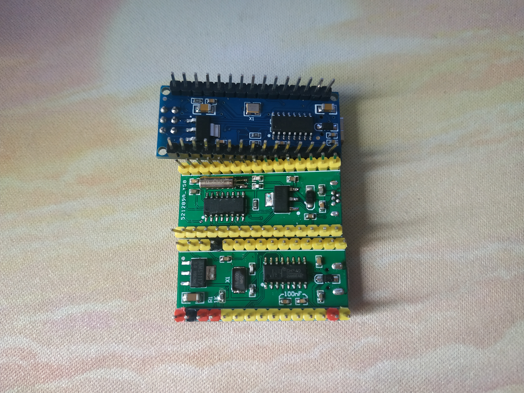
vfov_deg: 56.8
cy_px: 196
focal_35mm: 24
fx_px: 363
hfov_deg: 71.6
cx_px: 262
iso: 500
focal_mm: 3.94
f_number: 1.9
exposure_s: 1/20
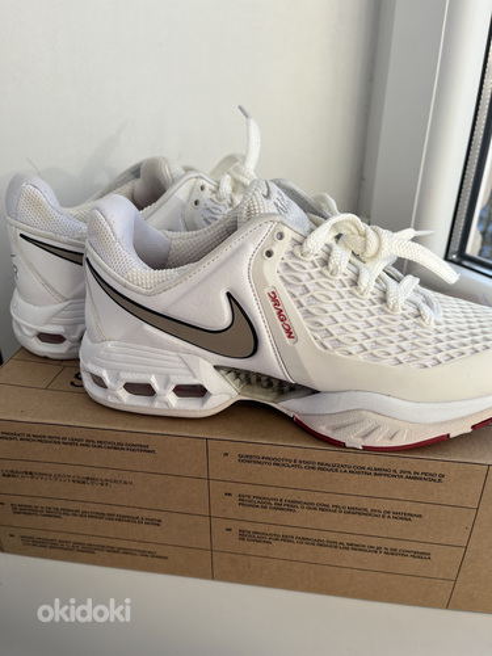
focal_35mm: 26
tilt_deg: -29.0
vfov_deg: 67.3
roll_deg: +0.8
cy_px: 328
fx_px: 493
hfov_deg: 53.1
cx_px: 246
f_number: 1.6
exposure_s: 1/718
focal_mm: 5.1
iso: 50
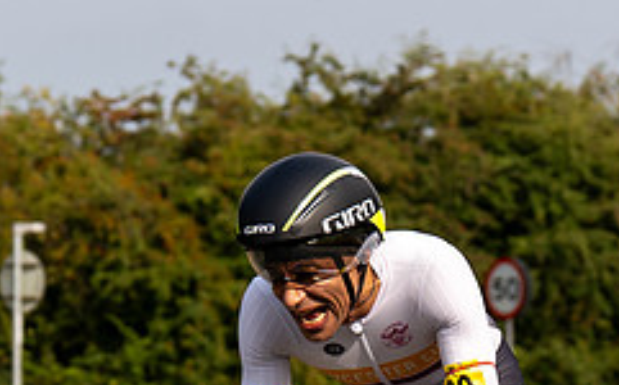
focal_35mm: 362
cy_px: 480
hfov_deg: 5.8
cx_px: 265
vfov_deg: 3.6
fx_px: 6100
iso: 100
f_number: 4
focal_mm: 70
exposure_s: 1/1000
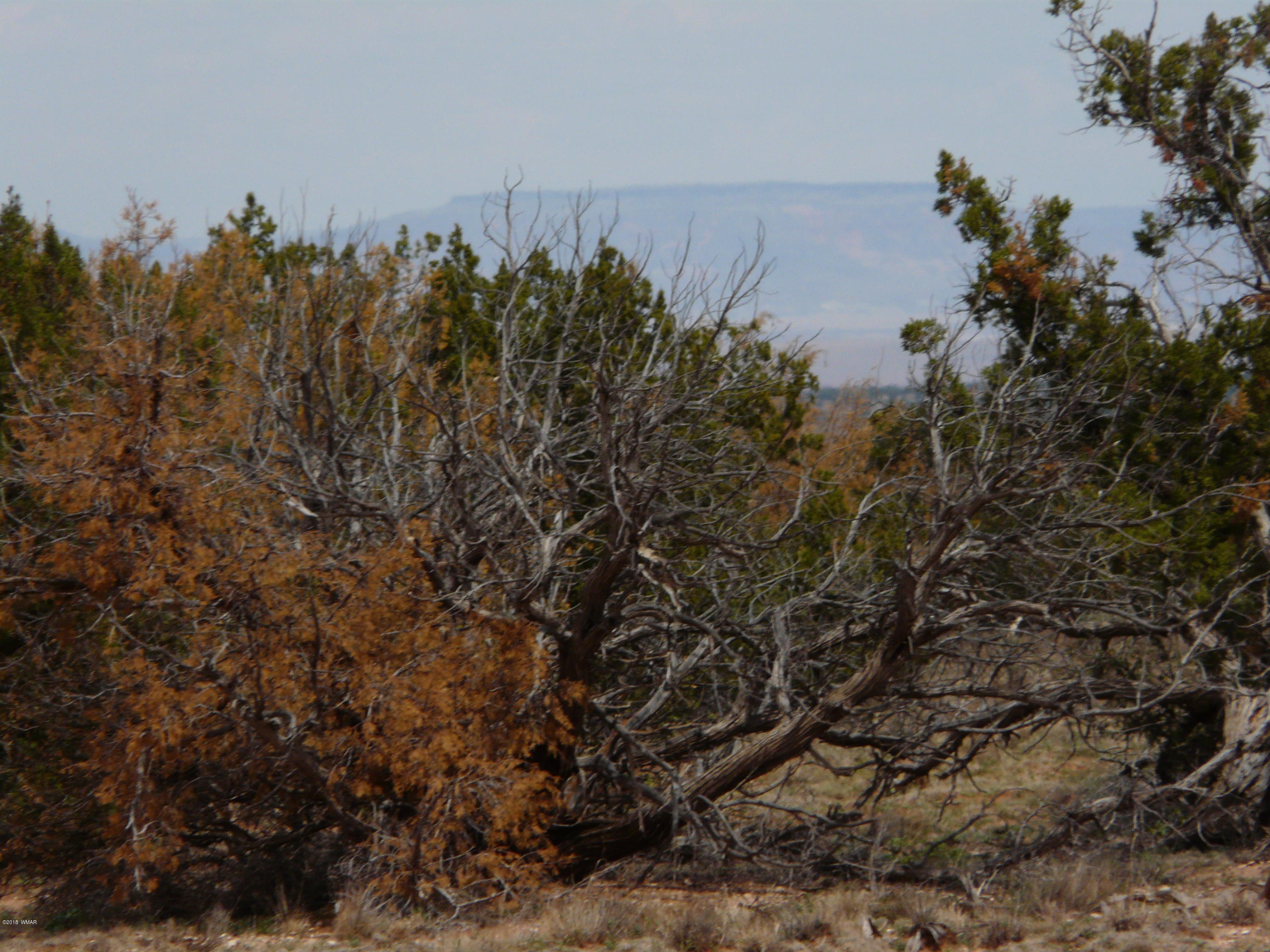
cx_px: 635
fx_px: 18491
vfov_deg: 3.0
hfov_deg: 3.9
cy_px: 476
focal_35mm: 504
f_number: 7.1
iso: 100
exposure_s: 1/500
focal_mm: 82.8
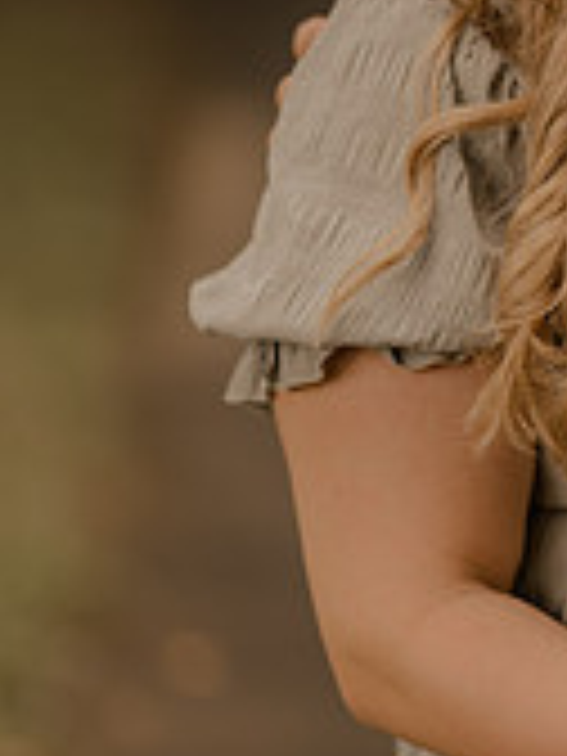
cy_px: 164
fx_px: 6181
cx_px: 832
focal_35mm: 283
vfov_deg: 7.0
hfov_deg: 5.2
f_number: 1.4
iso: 160
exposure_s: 1/1250
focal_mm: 85
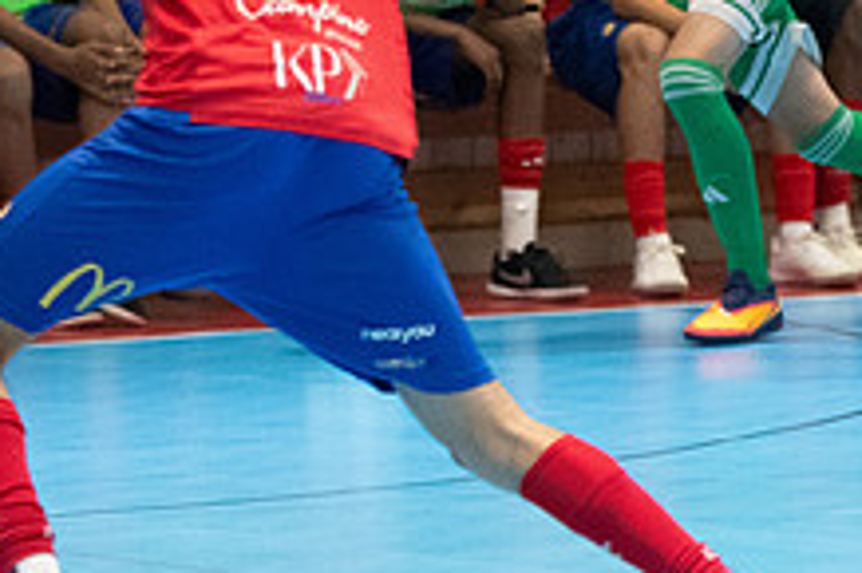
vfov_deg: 2.8
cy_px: -168
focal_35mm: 487
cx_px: 870
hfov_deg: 4.2
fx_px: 11652
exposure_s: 1/640
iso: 6400
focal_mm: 122
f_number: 3.2
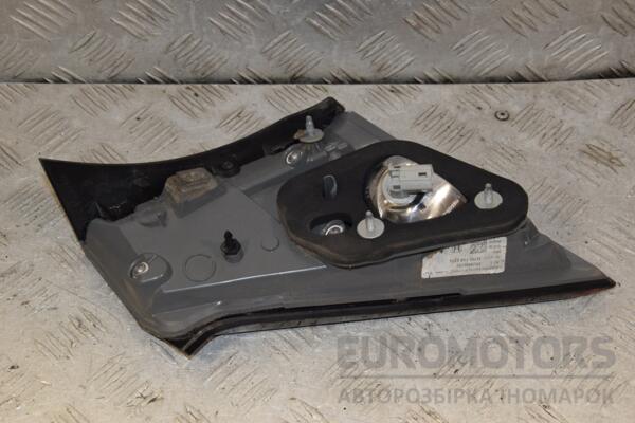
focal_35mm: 68
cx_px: 318
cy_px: 212
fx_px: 1191
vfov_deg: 20.2
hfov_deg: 29.9
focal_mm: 45
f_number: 9
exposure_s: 1/200
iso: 800
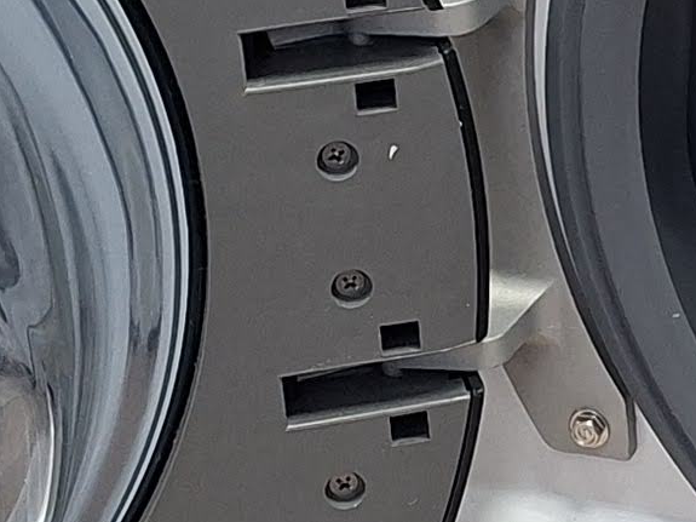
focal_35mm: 160
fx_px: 3216
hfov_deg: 12.2
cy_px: 187
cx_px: 750
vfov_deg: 9.3
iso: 250
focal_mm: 5.54
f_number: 1.8
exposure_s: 1/50
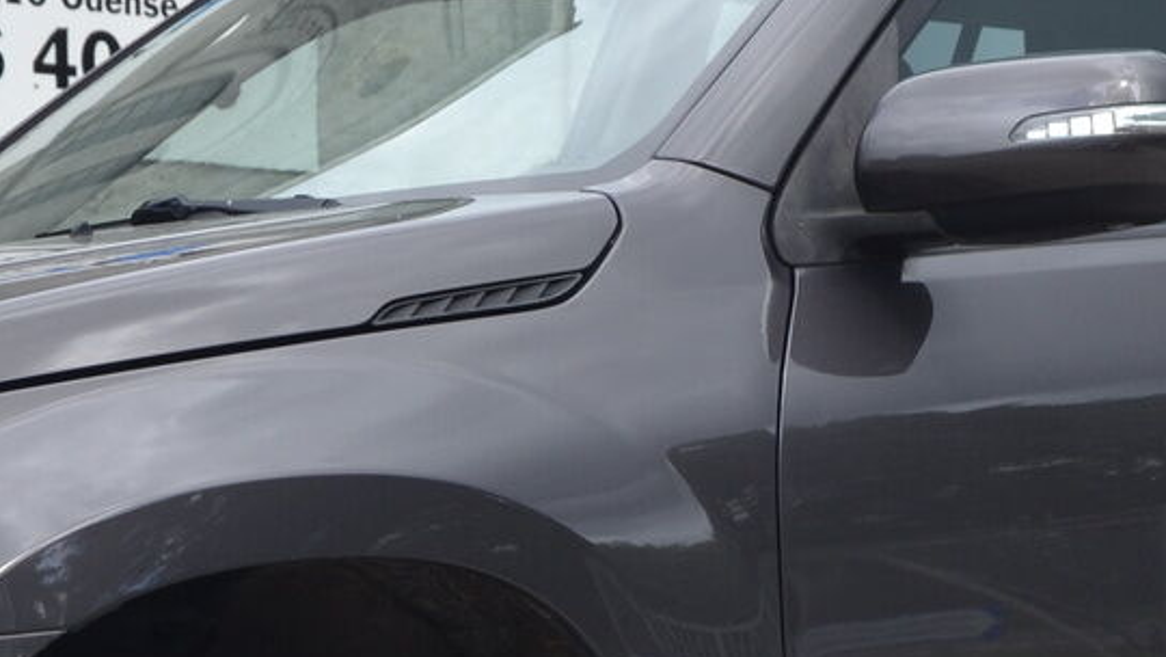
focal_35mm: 134
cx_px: 585
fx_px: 4144
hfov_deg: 16.0
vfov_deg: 9.0
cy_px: 653
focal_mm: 24
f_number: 7.1
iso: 100
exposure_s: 1/200
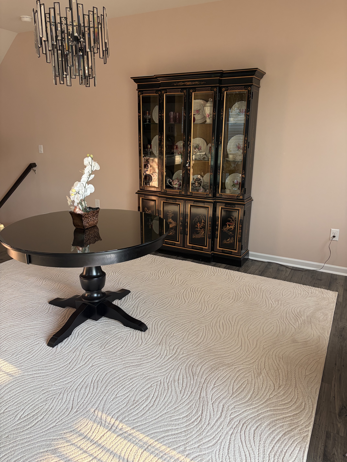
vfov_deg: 67.3
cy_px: 231
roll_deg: -0.3
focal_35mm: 26
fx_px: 348
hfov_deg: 53.1
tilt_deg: -15.2
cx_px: 174
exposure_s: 1/121
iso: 100
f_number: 1.6
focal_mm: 5.96
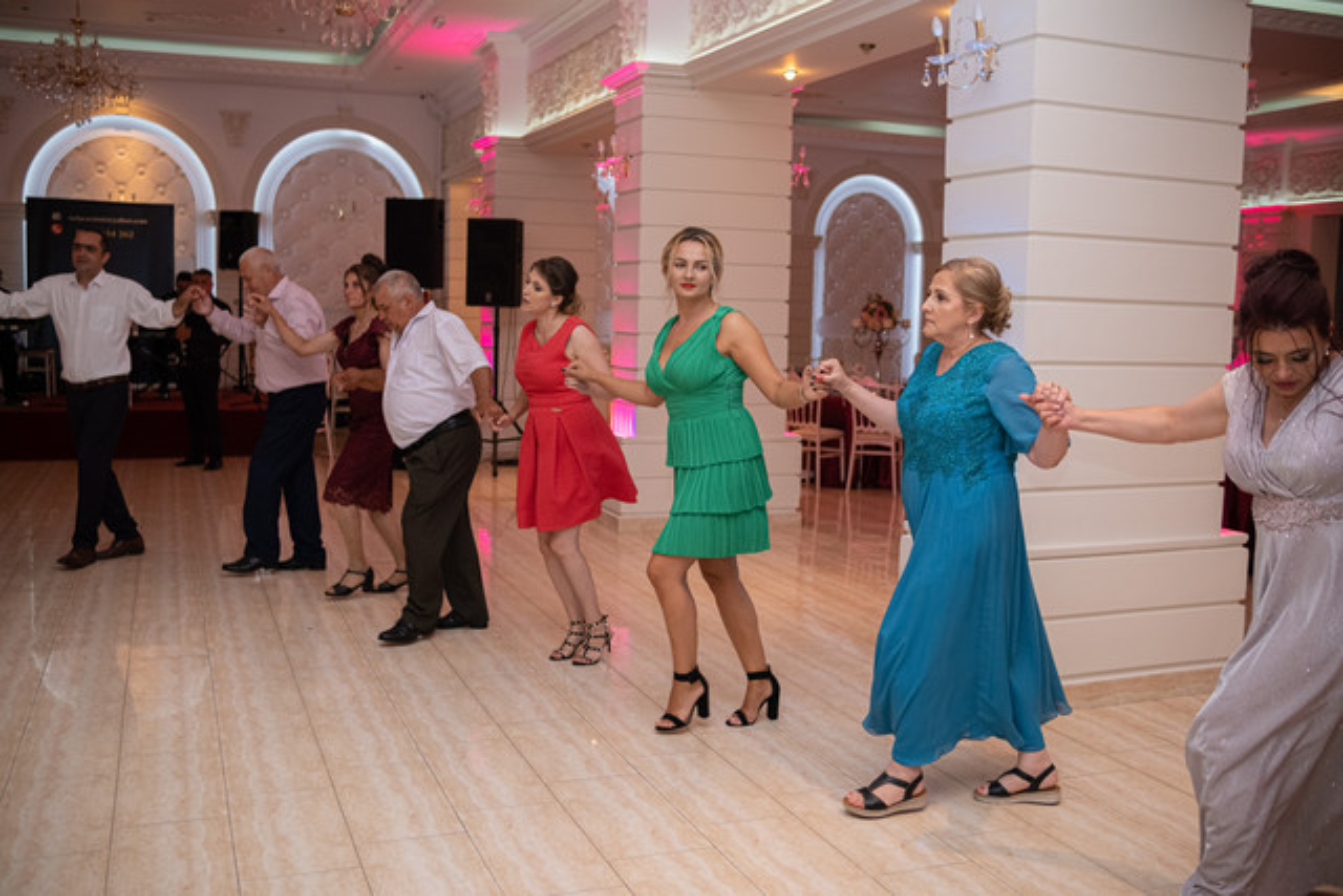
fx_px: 1306
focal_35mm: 35
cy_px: 448
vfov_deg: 37.9
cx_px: 672
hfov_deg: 54.4
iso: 640
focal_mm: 23
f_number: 2
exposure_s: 1/125
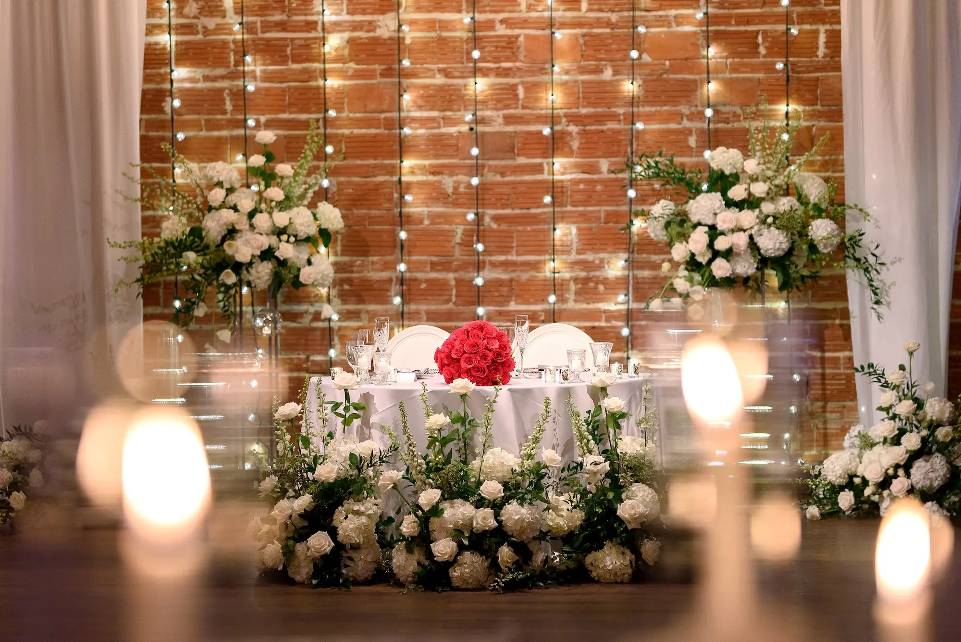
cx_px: 480
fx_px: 2270
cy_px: 321
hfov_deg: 23.9
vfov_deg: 16.1
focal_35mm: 85
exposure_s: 1/320
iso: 1600
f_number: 2
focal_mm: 85
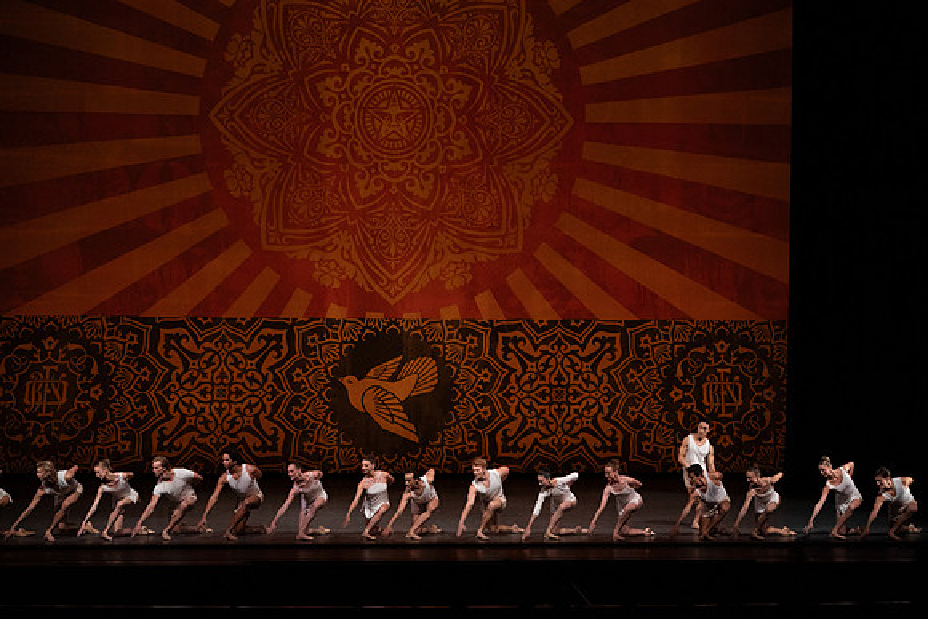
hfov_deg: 20.4
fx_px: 2578
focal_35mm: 100
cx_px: 464
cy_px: 310
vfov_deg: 13.7
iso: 6400
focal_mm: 100
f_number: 8
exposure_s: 1/400
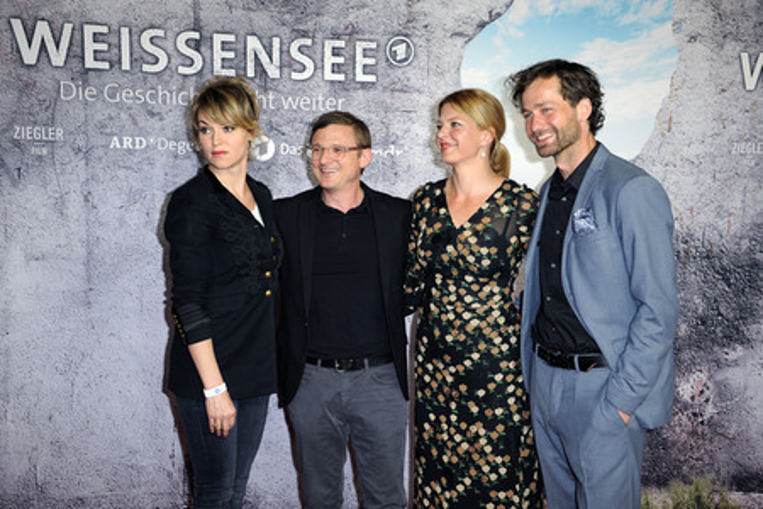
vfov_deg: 26.0
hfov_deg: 38.2
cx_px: 382
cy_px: 254
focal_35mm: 52
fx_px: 1102
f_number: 5.6
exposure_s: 1/160
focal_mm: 52
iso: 640
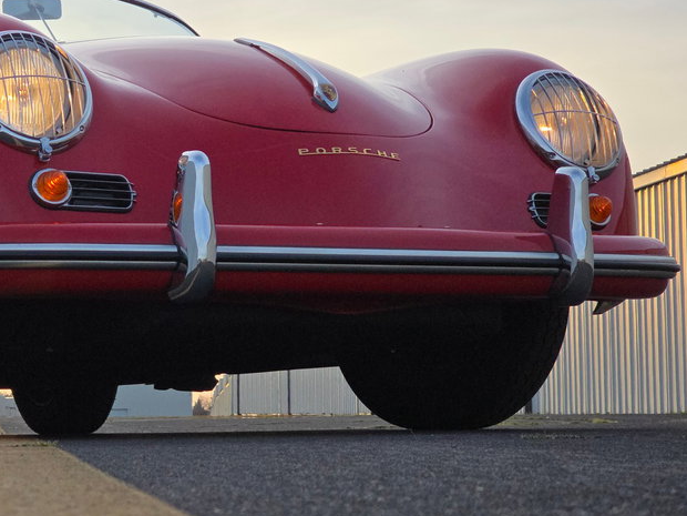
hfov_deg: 17.1
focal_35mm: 114
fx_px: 2262
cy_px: 264
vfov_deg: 13.0
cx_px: 124
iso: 50
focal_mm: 7.9
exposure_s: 1/912
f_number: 2.4
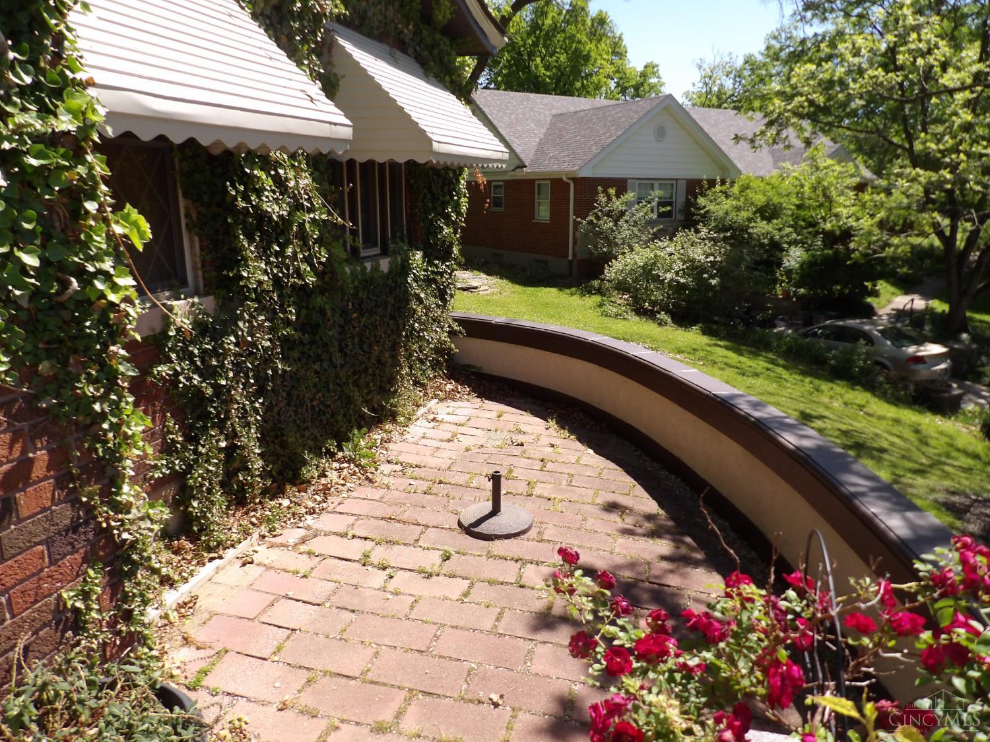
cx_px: 495
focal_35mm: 24
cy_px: 371
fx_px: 686
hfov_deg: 71.6
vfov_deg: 56.8
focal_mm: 4.3
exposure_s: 1/622
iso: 100
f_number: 3.2
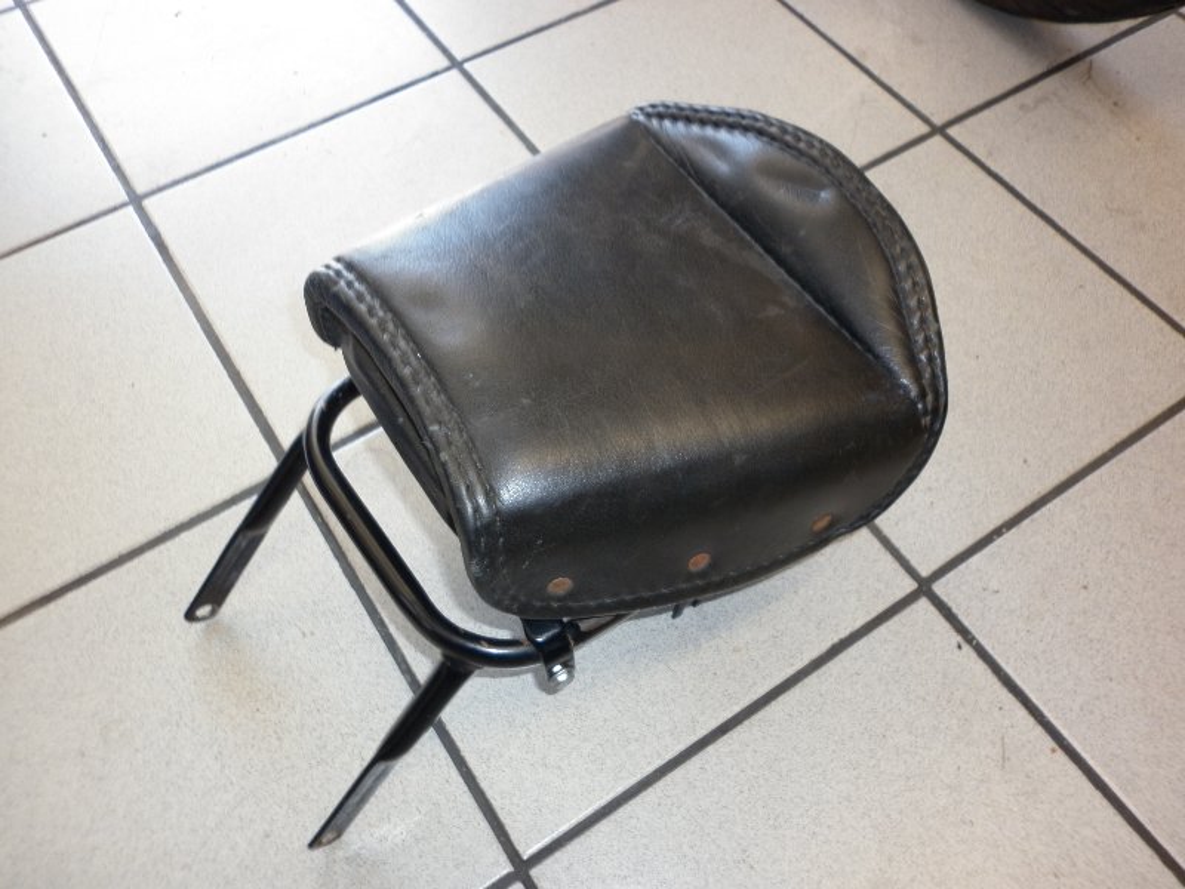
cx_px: 592
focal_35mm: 28
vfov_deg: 49.7
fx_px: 959
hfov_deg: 63.4
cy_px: 444
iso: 80
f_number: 2.8
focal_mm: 5
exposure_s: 1/30
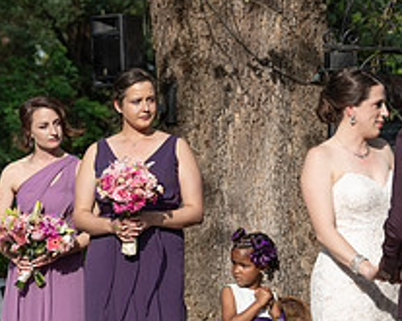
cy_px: 189
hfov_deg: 6.7
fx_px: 3422
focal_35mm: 288
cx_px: 172
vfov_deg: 5.4
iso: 50
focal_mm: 107
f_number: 5.6
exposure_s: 1/200
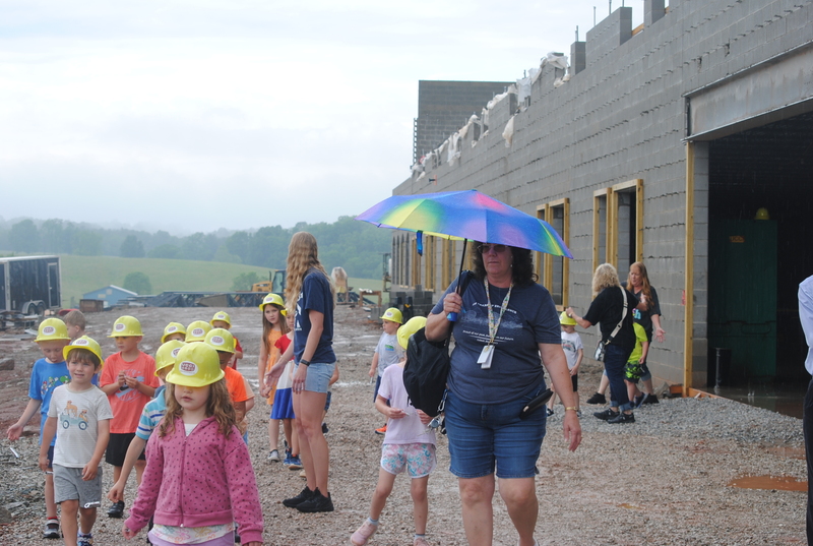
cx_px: 406
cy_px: 273
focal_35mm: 82
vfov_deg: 16.6
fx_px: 1867
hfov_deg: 24.6
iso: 100
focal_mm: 55
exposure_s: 1/160
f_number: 6.3
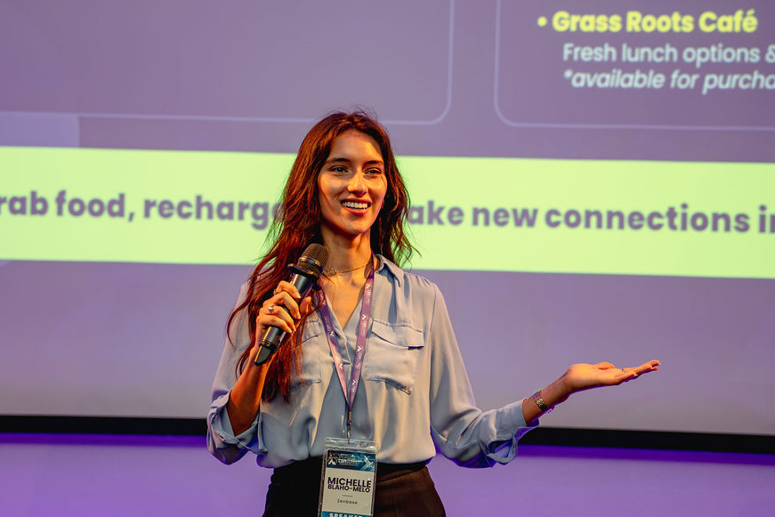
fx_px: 2411
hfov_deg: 18.3
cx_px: 340
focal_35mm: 112
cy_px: 274
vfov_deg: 12.2
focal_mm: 83
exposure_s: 1/125
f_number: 2.8
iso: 640
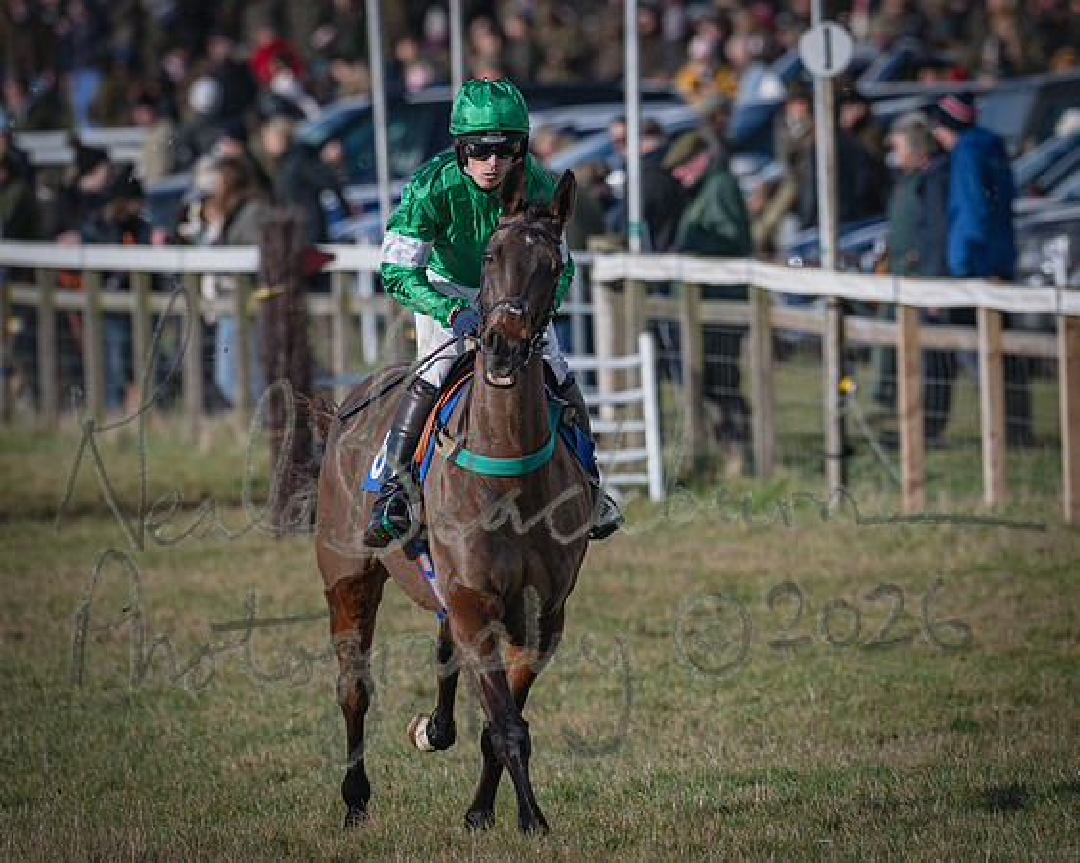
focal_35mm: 794
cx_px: 540
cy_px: 356
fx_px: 25360
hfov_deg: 2.4
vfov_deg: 2.0
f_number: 5
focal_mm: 400
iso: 400
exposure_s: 1/4000
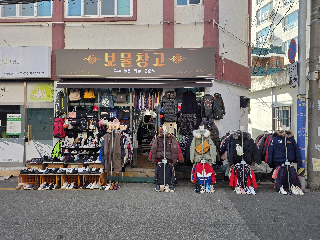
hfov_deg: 73.9
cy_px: 120
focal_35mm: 23
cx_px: 160
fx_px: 213
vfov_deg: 58.9
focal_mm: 6.3
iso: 80
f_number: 1.7
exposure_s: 1/1387
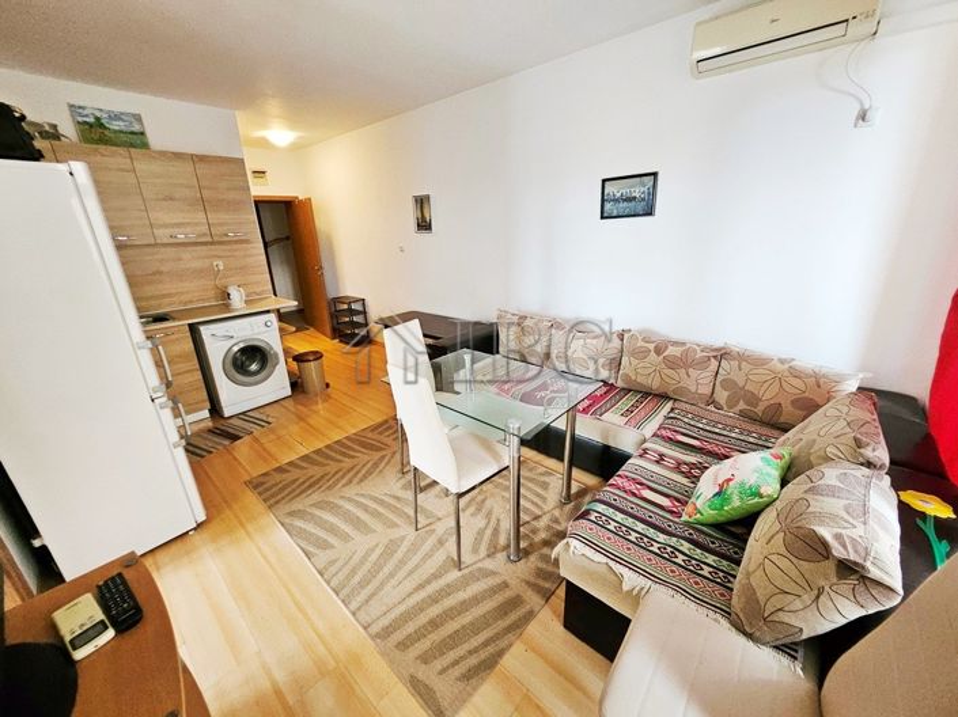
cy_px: 358
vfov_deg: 89.9
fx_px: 360
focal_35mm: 13
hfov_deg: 106.2
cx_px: 479
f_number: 2.2
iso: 250
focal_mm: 1.7
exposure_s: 1/50
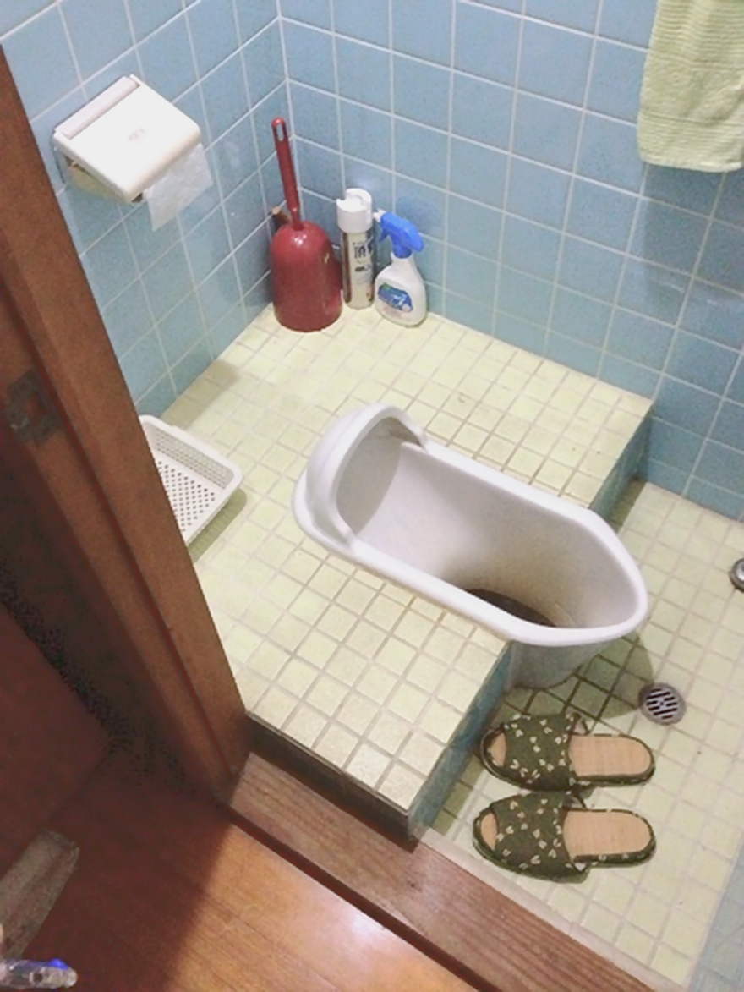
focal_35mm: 35
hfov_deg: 40.7
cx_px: 372
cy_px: 496
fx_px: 1003
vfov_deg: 52.6
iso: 640
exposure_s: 1/15
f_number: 2.4
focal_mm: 4.28
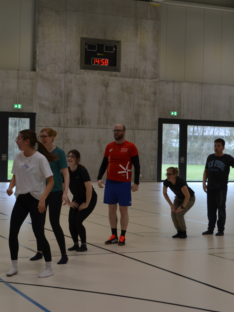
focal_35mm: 70
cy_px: 156
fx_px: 631
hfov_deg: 21.0
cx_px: 81
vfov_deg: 27.8
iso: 400
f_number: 5.6
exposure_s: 1/125
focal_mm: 32
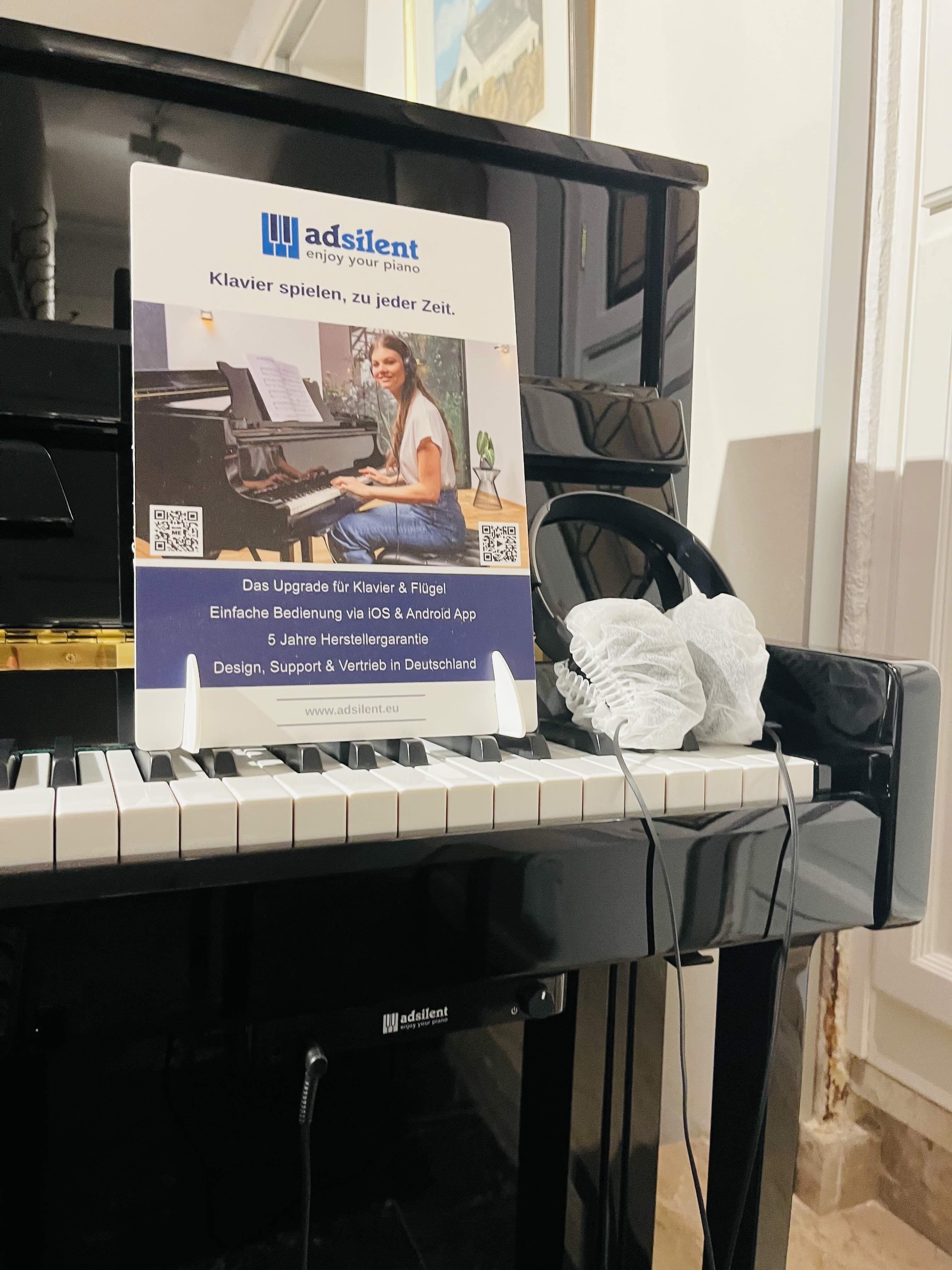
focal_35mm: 26
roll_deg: -1.4
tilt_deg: -4.8
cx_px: 476
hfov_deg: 53.1
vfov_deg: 67.3
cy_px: 635
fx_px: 953
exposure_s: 1/50
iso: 320
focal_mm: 5.1
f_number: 1.6
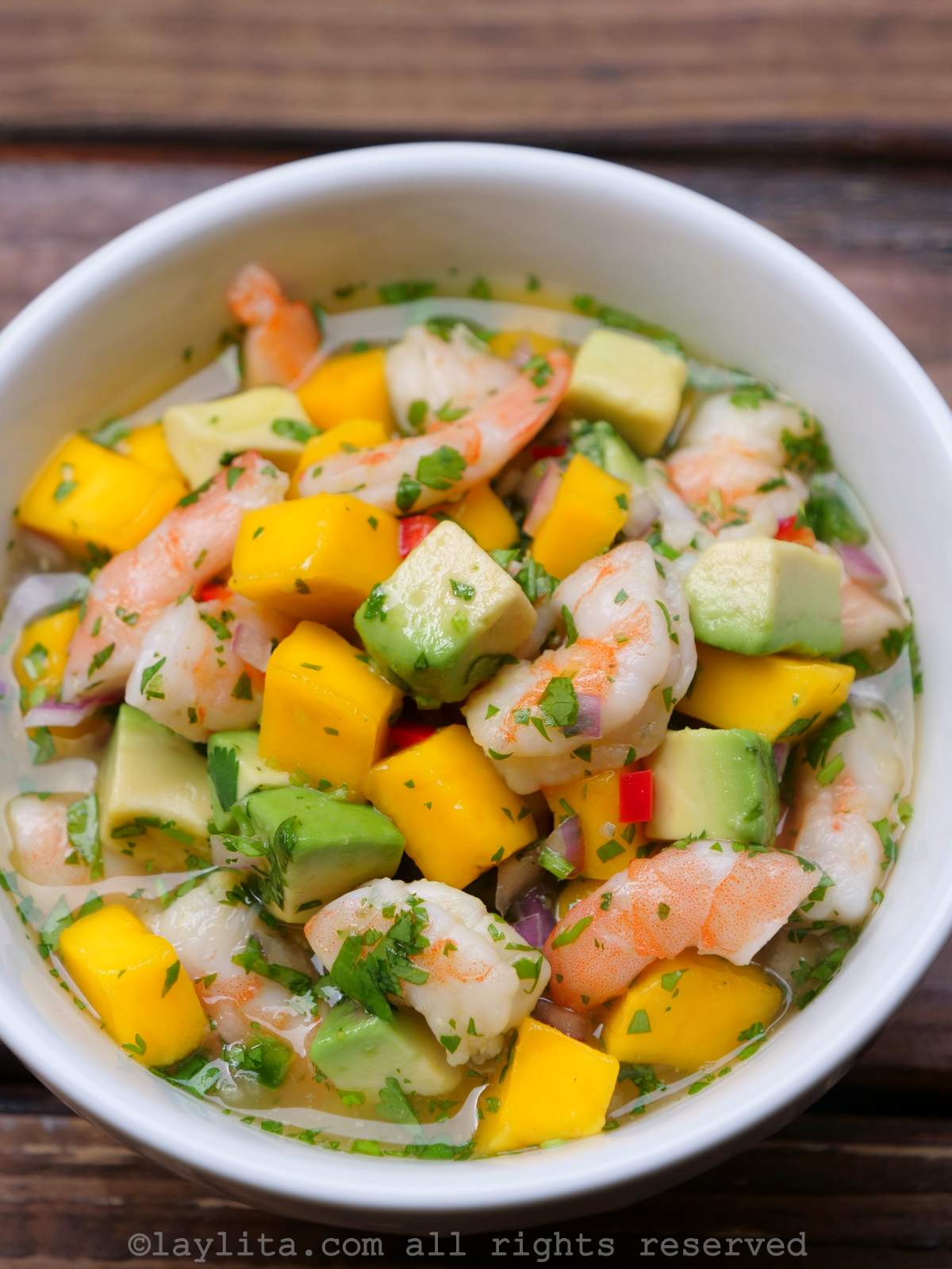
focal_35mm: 120
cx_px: 476
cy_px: 634
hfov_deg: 12.3
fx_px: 4400
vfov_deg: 16.4
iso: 200
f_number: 4.5
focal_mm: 60
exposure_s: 1/250
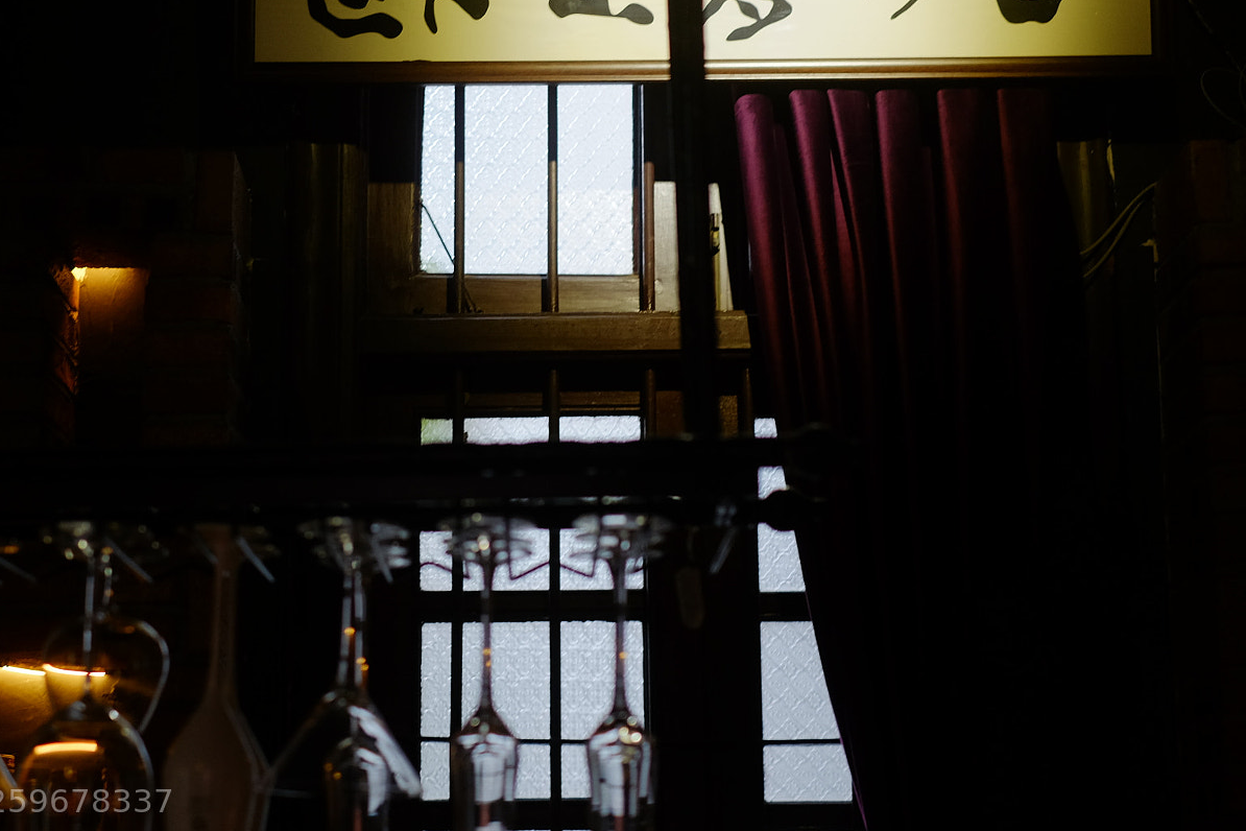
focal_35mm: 71
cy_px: 327
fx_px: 2457
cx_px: 461
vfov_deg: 19.2
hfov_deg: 28.3
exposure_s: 1/60
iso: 500
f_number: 2
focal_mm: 35
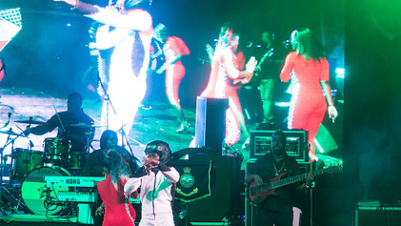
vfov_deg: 2.5
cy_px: 145
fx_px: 5211
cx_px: 183
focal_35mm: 490
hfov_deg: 4.4
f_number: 5.6
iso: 3200
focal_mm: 340
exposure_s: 1/200
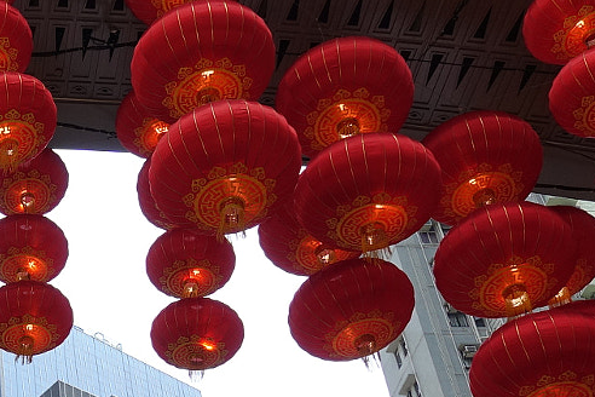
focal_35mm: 78
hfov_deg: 23.7
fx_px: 1289
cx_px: -123
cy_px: 489
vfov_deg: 16.7
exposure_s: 1/500
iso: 125
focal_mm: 8.8
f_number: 4
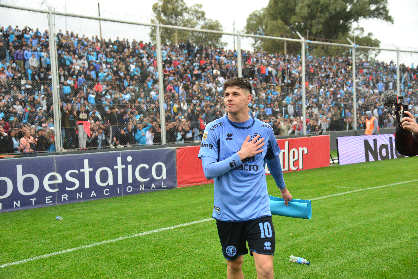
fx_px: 534
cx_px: 209
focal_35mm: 46
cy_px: 140
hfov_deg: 42.7
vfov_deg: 29.3
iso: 1600
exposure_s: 1/2000
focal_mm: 46
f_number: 4
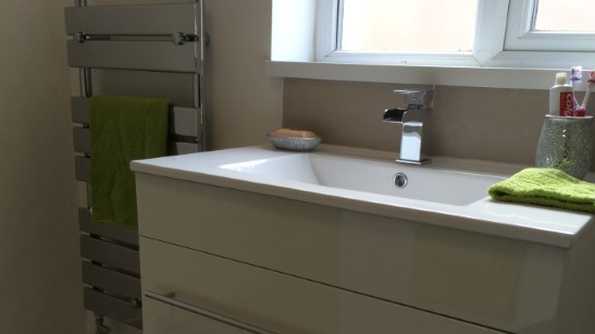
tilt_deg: -16.2
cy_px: 242
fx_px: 583
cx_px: 315
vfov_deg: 31.5
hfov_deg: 54.0
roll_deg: -2.0
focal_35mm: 37
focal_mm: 4.15
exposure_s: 1/60
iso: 40
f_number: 2.2
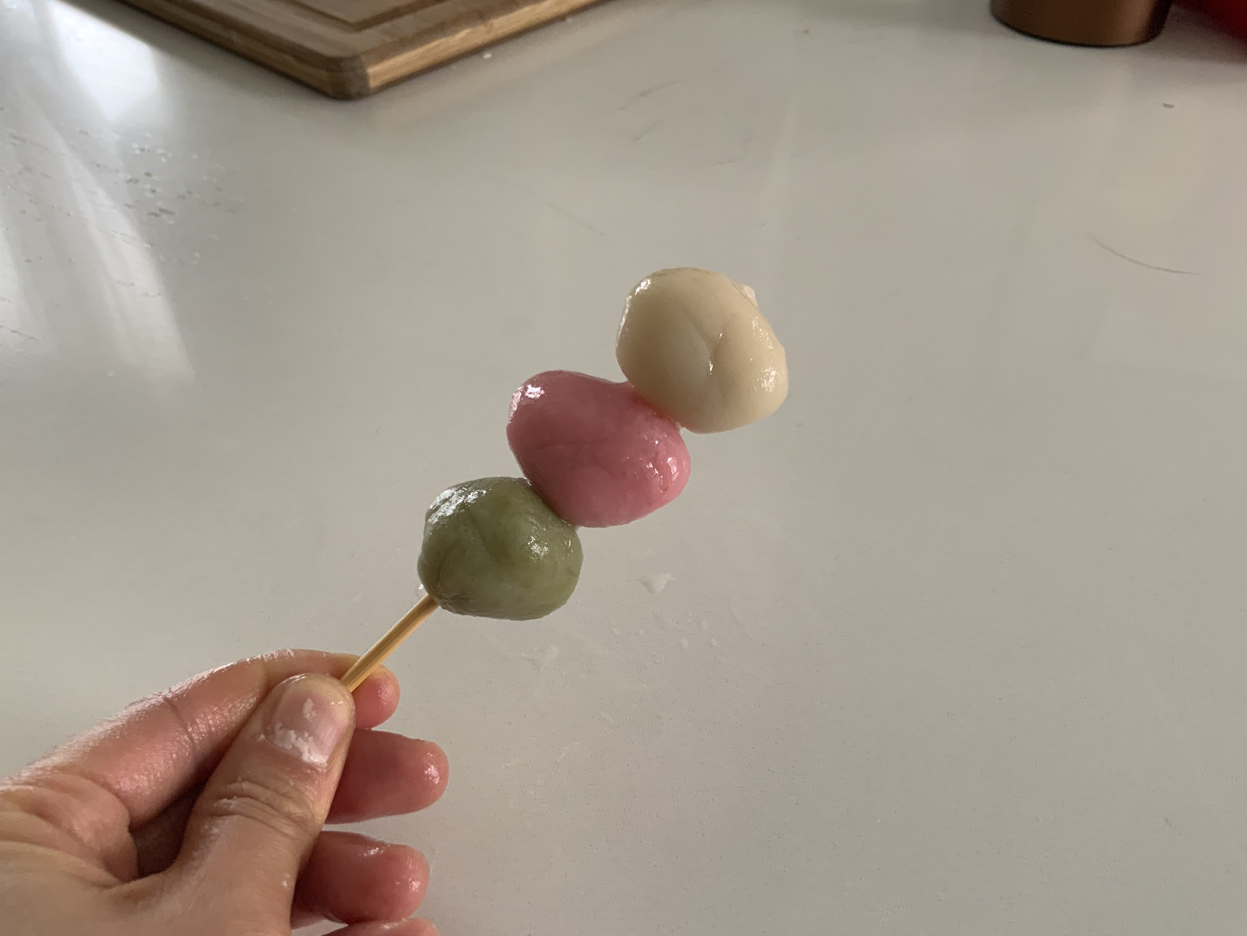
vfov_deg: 48.2
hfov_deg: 61.7
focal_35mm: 29
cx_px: 624
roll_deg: -0.9
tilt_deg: -43.5
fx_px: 1045
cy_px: 468
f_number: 1.8
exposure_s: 1/120
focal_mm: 3
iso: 64
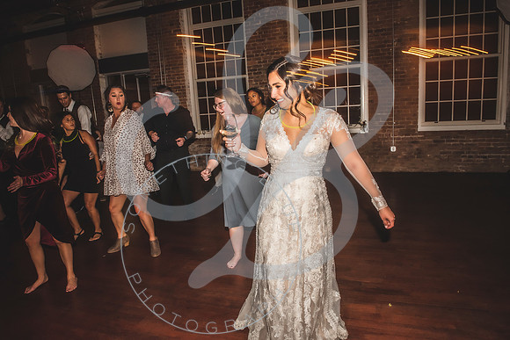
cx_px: 255
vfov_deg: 53.2
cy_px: 170
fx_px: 340
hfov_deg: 73.7
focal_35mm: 24
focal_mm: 24
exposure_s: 1/13
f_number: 11
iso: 1000
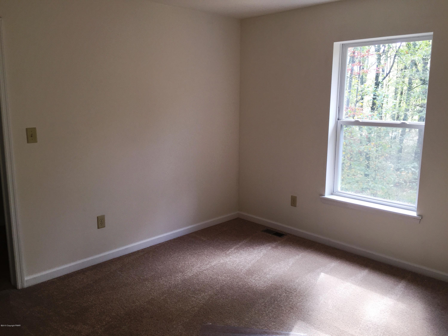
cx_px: 224
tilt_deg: -10.0
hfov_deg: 61.7
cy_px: 168
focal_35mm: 29
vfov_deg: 48.2
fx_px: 375
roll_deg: -0.7
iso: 32
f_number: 2.2
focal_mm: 4.15
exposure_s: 1/40
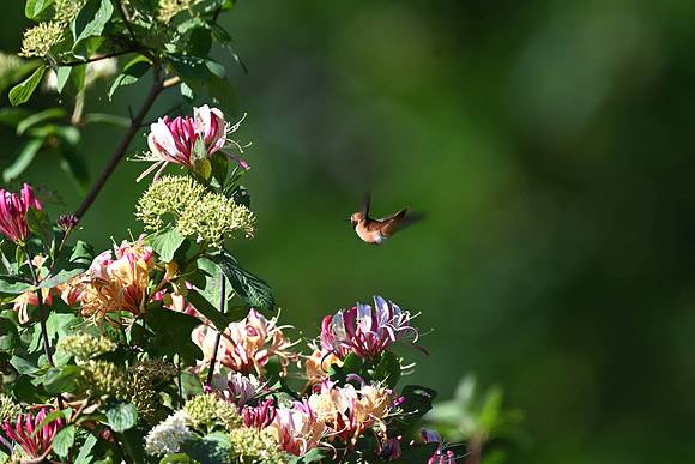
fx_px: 15447
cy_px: 232
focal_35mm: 800
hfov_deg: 2.6
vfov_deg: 1.7
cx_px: 348
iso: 360
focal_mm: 800
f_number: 6.3
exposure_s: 1/800
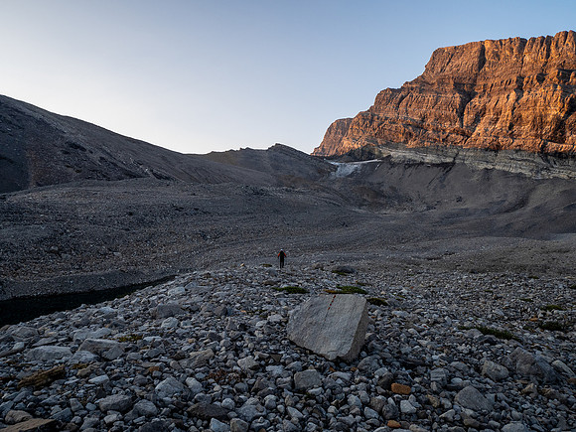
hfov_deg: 71.6
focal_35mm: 24
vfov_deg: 56.8
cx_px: 288
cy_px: 216
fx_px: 399
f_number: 8
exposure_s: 1/60
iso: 250
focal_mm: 12
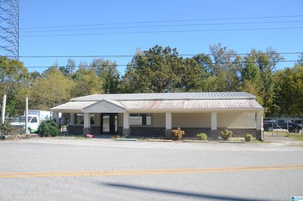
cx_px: 152
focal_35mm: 27
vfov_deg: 47.7
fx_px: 227
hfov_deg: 67.5
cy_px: 100
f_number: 8
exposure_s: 1/250
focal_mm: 18
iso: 100
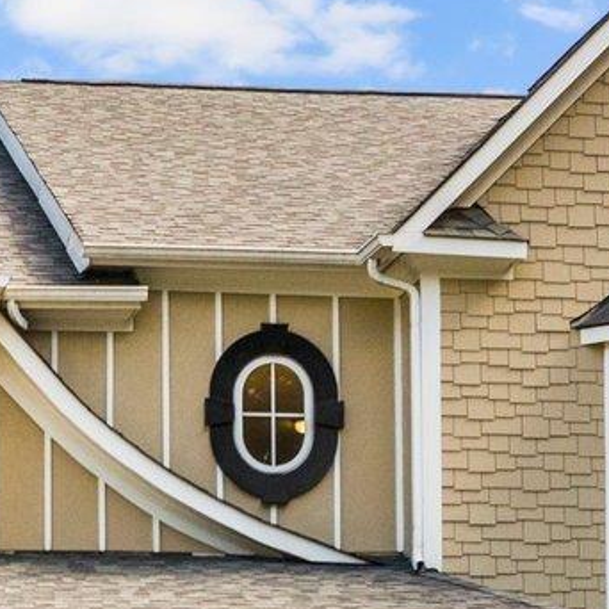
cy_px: 918
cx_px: -20
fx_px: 2528
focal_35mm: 127
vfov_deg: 13.0
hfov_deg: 13.5
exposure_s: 1/160
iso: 220
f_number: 2.8
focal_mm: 12.29
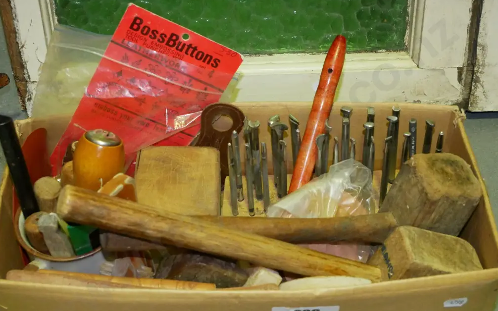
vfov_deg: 23.9
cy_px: 180
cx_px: 249
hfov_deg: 37.5
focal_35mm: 54
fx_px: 733
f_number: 5.6
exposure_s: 1/160
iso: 3200
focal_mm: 25
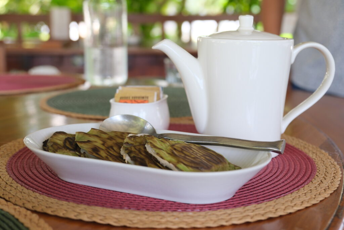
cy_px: 115
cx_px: 172
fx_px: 497
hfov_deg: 38.2
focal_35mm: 52
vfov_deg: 26.0
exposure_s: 1/125
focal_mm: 34.5
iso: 640
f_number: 4.3
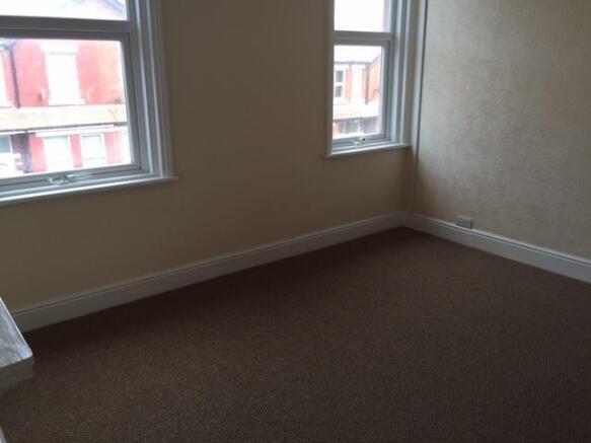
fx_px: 495
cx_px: 296
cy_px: 222
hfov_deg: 61.7
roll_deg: +0.0
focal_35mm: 29
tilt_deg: -16.4
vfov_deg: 48.2
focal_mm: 4.15
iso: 32
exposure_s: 1/121
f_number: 2.2
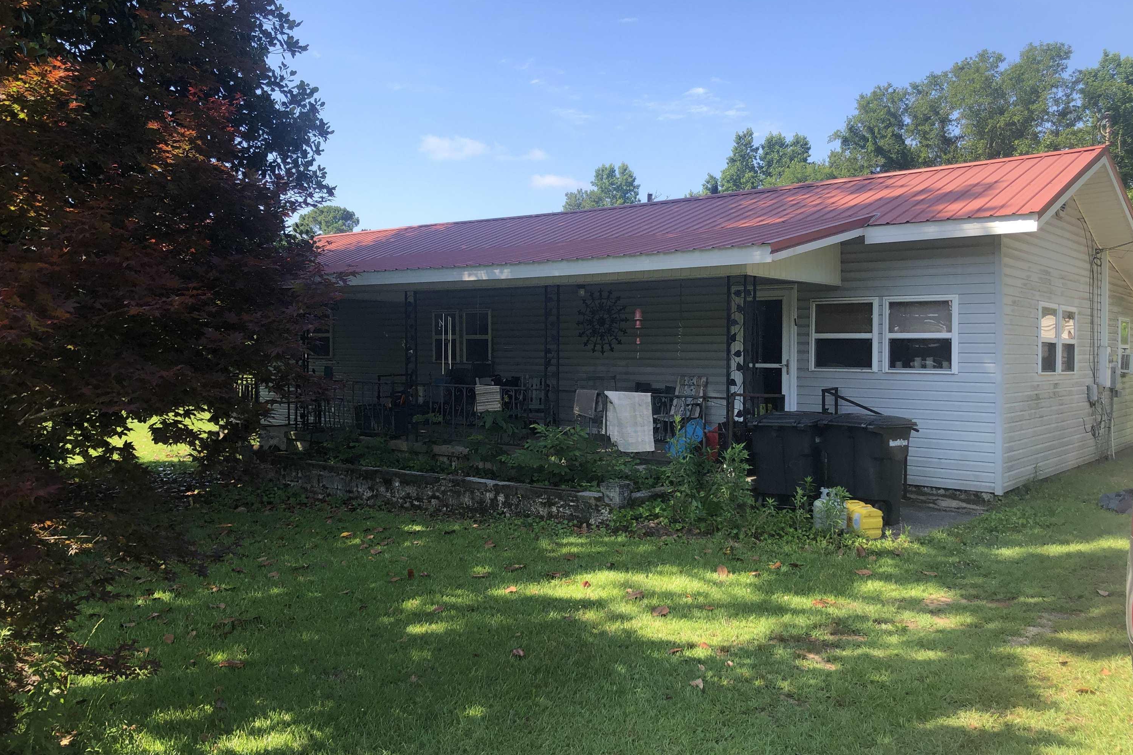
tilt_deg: -0.5
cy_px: 373
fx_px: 944
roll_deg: -0.2
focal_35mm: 30
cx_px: 582
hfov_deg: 61.9
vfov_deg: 43.6
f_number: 1.8
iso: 20
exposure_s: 1/852
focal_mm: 3.99
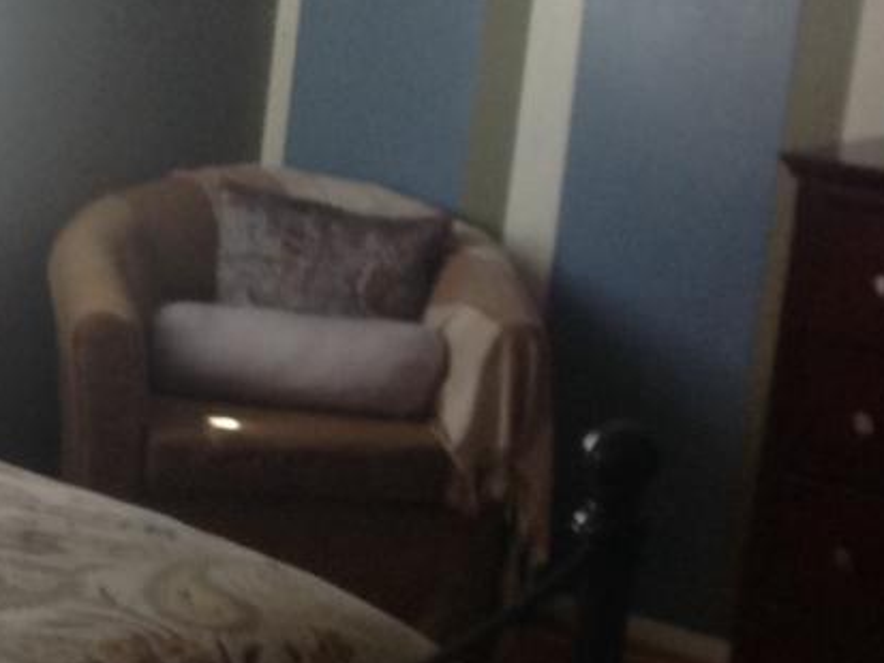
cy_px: 528
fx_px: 3116
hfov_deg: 14.5
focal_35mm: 122
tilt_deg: -16.7
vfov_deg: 12.1
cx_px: -627
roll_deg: -0.6
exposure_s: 1/15
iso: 100
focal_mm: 4.28
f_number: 2.4
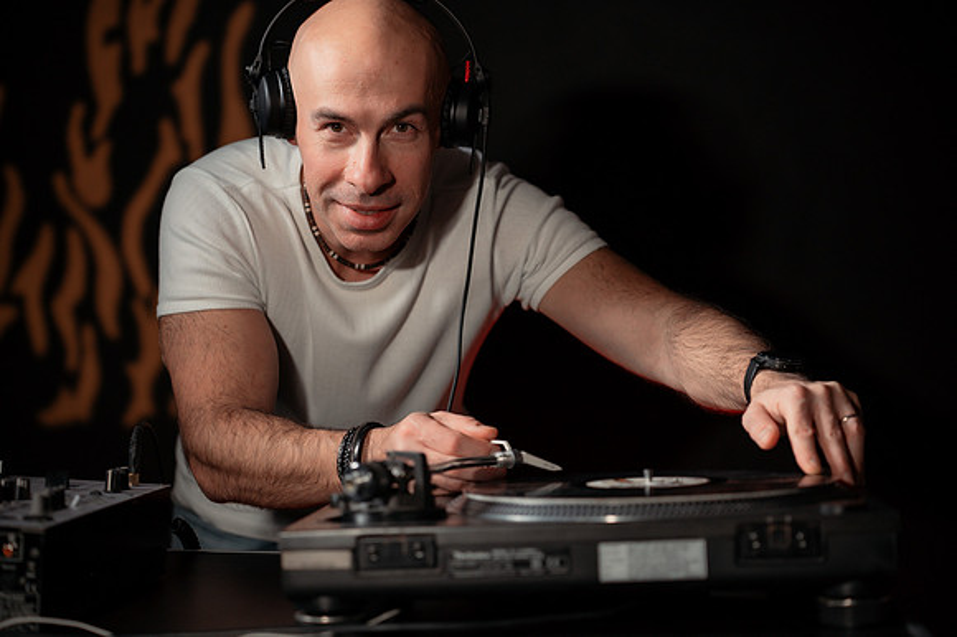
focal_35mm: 75
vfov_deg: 18.2
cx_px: 478
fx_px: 1993
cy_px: 318
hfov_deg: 27.0
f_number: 2.8
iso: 400
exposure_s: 1/125
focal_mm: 75
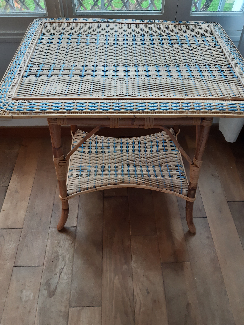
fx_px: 244
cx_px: 122
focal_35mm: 26
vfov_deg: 67.3
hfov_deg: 53.1
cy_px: 162
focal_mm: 3.92
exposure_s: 1/33
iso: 250
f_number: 1.7
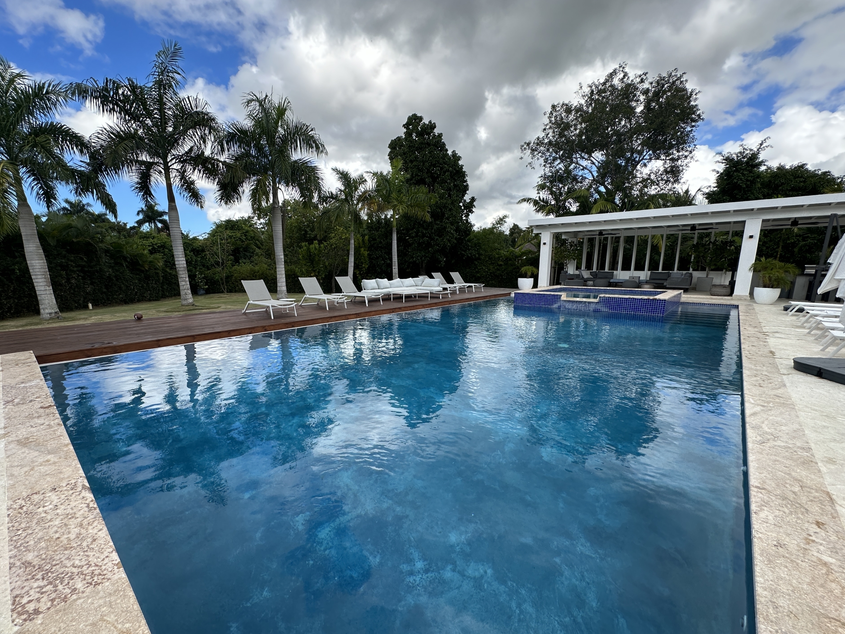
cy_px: 333
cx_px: 399
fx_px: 366
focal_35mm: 15
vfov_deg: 81.7
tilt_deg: -9.9
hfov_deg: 98.1
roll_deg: +0.2
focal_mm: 2.22
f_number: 2.2
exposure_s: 1/785
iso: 40
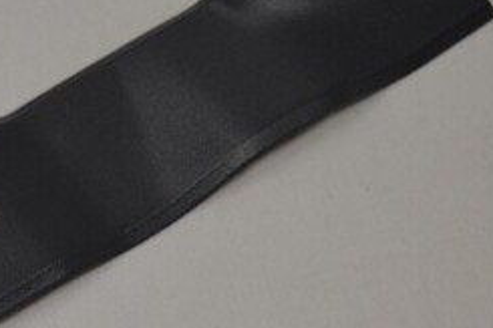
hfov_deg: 10.1
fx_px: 2716
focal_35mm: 198
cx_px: -175
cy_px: 281
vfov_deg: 6.9
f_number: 5
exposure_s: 1/60
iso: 400
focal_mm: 45
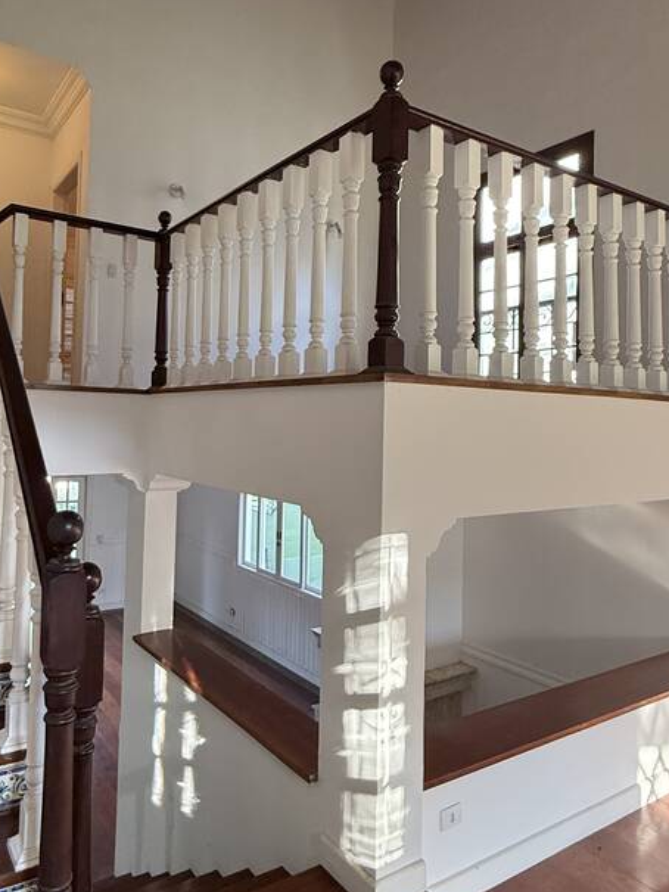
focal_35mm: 25
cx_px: 243
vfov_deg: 69.2
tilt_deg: +2.2
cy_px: 404
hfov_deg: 54.2
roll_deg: -2.6
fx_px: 644
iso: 320
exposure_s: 1/120
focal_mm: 2.22
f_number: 2.2
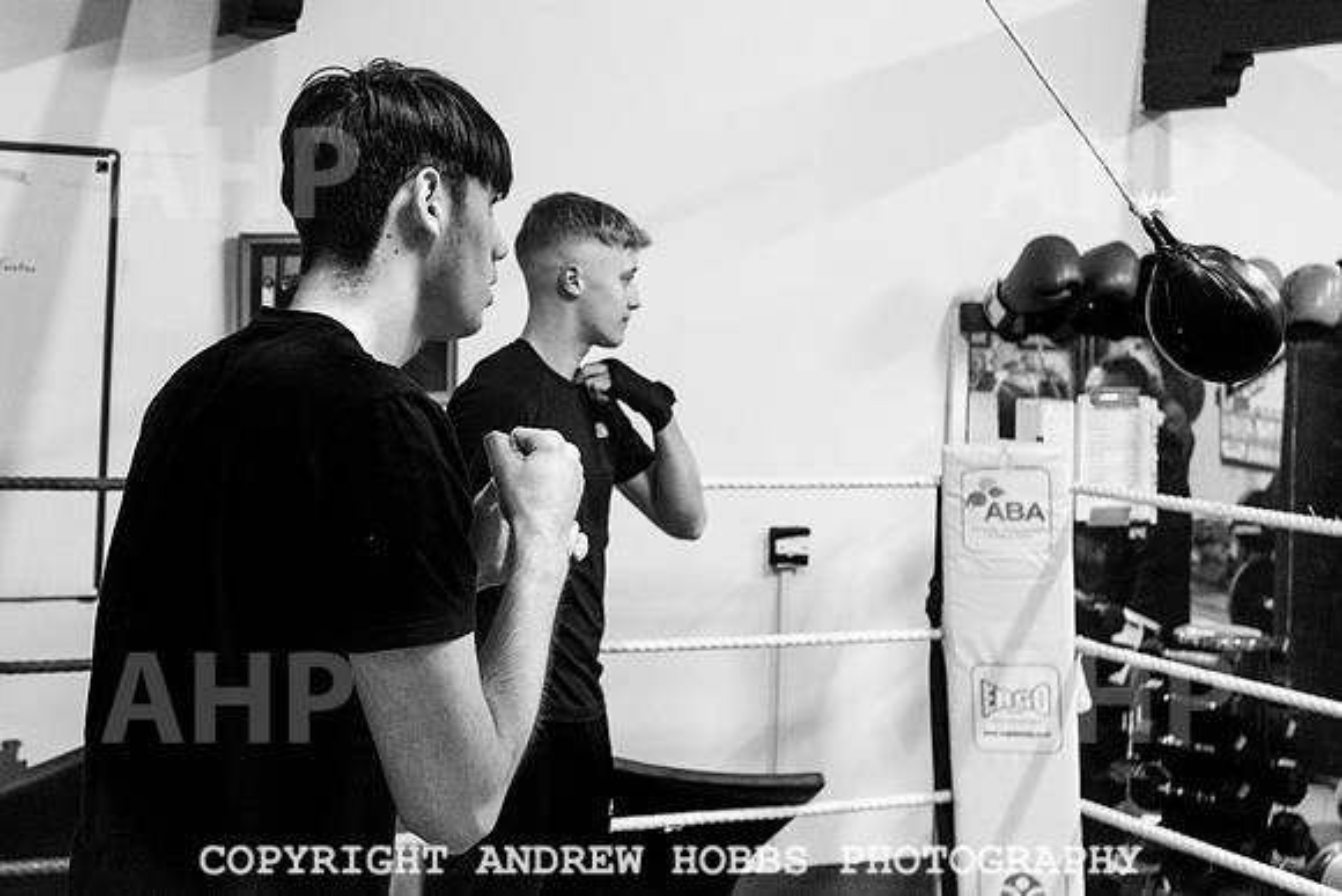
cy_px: 275
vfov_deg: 23.9
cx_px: 453
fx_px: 2097
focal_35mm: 56
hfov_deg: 35.2
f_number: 4
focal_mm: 35
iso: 2000
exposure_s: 1/400
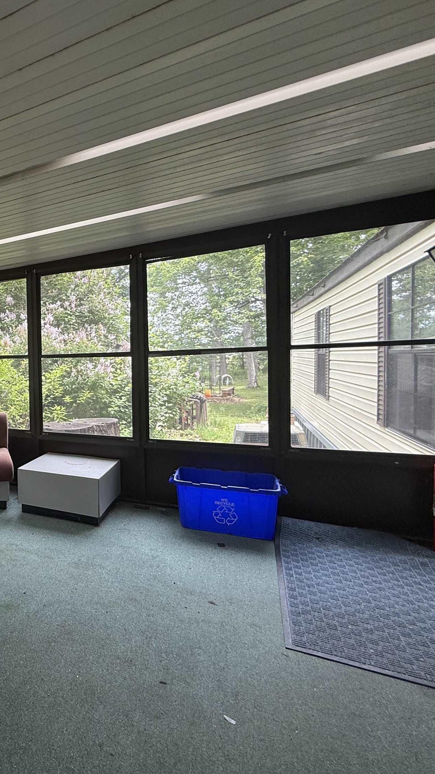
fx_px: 431
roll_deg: +1.3
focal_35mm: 21
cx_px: -25
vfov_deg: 83.8
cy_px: 380
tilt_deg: -1.9
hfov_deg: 43.6
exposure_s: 1/102
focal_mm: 2.22
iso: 50
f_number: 2.2
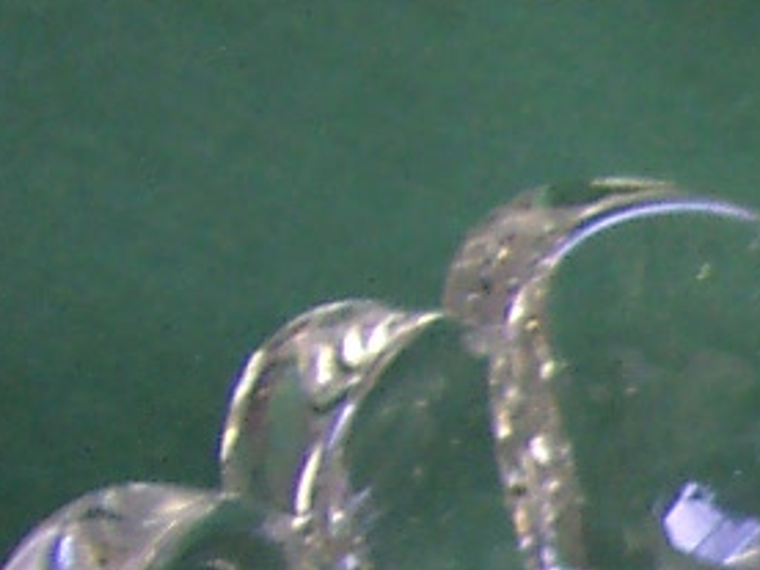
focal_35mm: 222
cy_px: 1030
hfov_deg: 8.0
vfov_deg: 6.5
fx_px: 4874
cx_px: 2043
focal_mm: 5.6
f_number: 2.8
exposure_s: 1/30
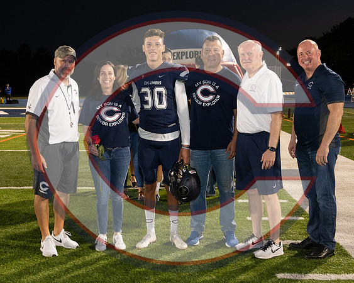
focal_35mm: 52
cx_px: 169
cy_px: 142
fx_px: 540
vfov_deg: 29.4
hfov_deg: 36.3
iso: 1800
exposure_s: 1/60
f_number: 7.1
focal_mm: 40
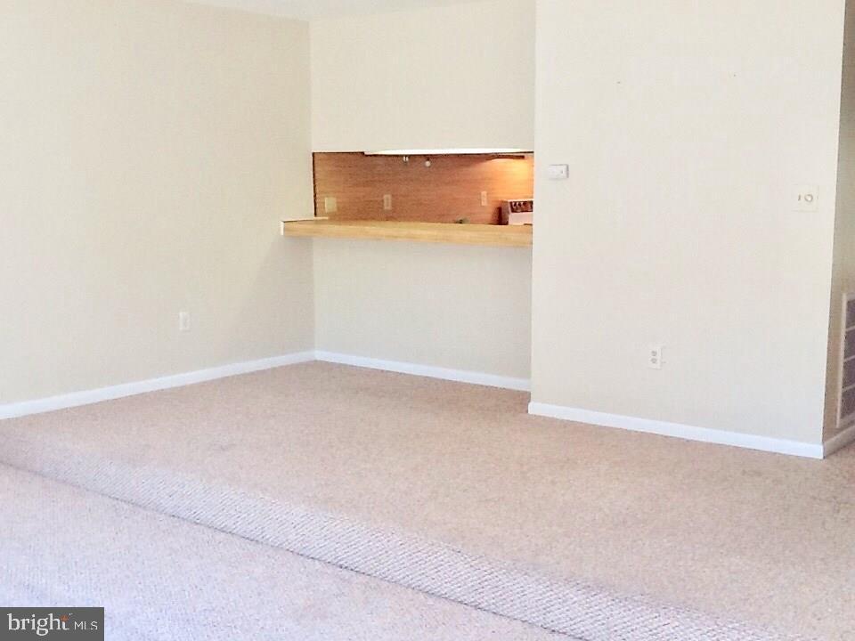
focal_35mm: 44
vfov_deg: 32.9
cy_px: 320
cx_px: 428
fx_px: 1087
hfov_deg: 42.9
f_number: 2.4
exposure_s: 1/60
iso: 50
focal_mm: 2.03
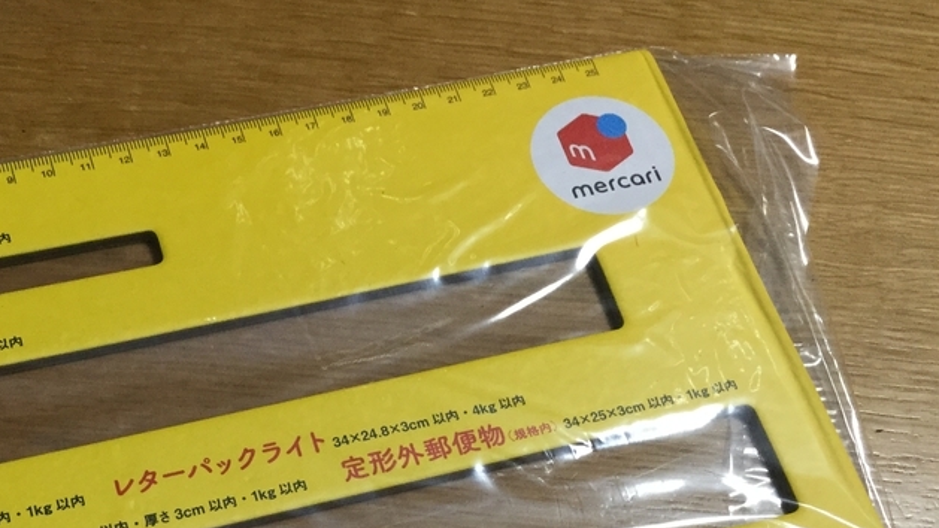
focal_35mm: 55
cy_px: 543
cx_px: 337
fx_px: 1370
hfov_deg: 37.6
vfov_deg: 21.0
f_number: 2.4
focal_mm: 3.3
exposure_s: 1/30
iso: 80
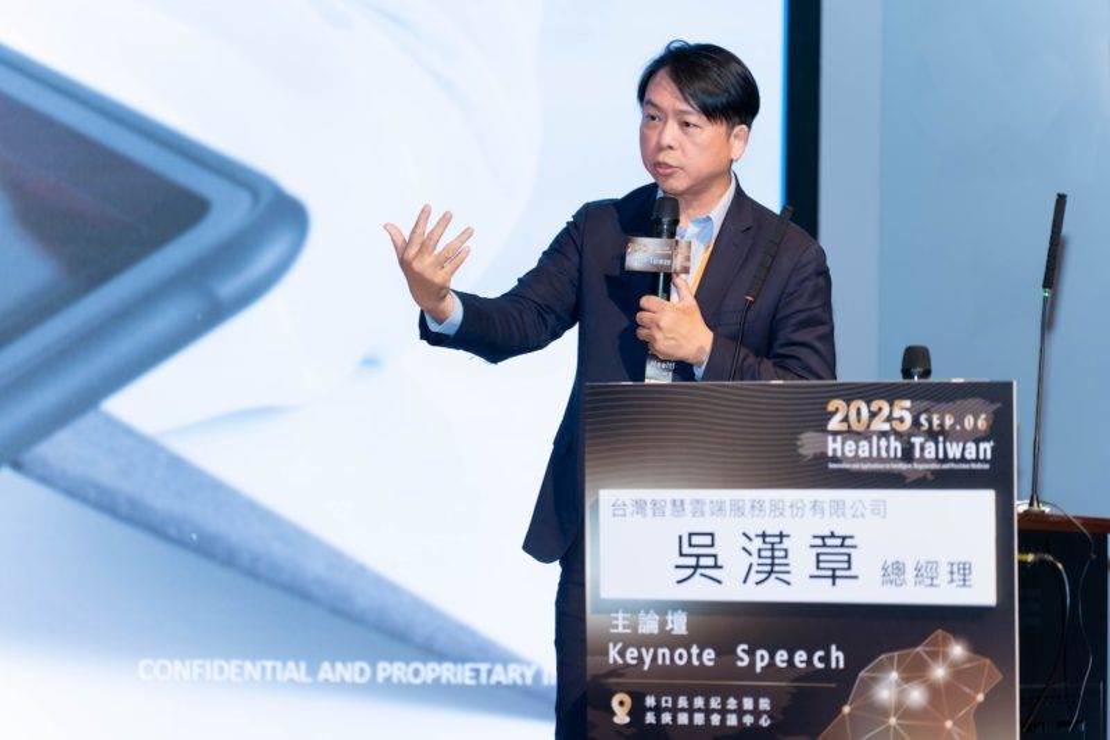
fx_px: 4624
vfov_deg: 9.1
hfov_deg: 13.7
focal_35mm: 150
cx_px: 555
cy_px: 370
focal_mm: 150
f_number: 3.2
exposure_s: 1/125
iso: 500
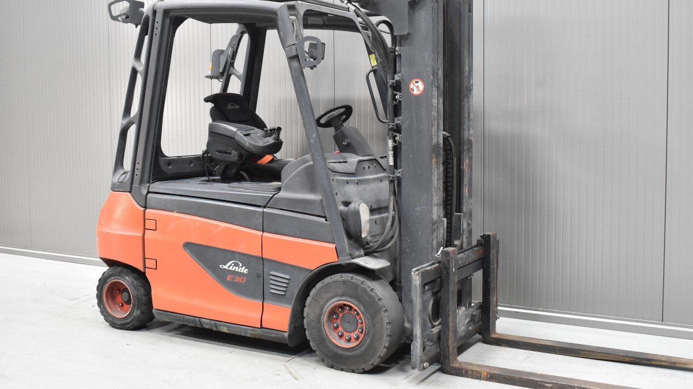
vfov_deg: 28.0
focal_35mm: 43
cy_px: 174
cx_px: 347
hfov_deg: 47.8
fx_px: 781
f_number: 5.6
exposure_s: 1/25
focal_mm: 27
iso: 2000
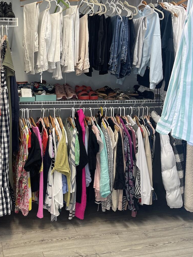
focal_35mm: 41
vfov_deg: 44.9
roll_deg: -1.3
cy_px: 81
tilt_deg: -4.9
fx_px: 305
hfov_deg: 34.3
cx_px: 44
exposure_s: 1/60
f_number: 1.6
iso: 80
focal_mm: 5.1
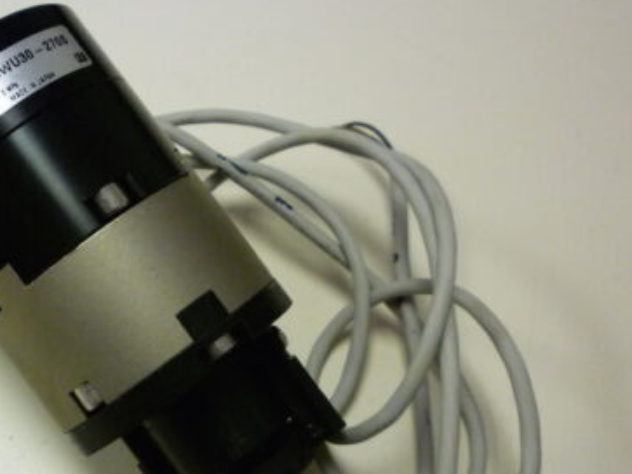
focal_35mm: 48
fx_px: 876
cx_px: 124
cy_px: 310
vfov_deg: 30.1
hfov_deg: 38.2
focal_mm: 5.2
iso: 400
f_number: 3.3
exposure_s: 1/25
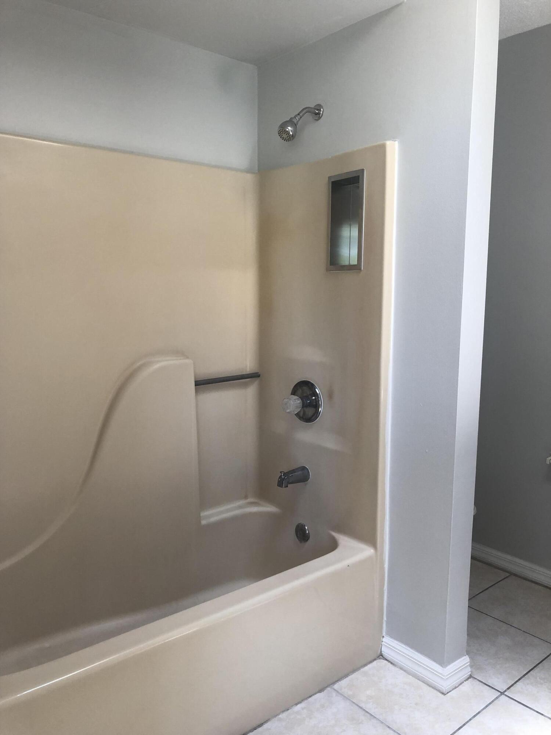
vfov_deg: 63.4
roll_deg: -1.4
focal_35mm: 28
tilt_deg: -9.3
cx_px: 276
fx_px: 594
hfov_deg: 49.7
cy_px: 368
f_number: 1.8
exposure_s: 1/40
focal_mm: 3.99
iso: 25
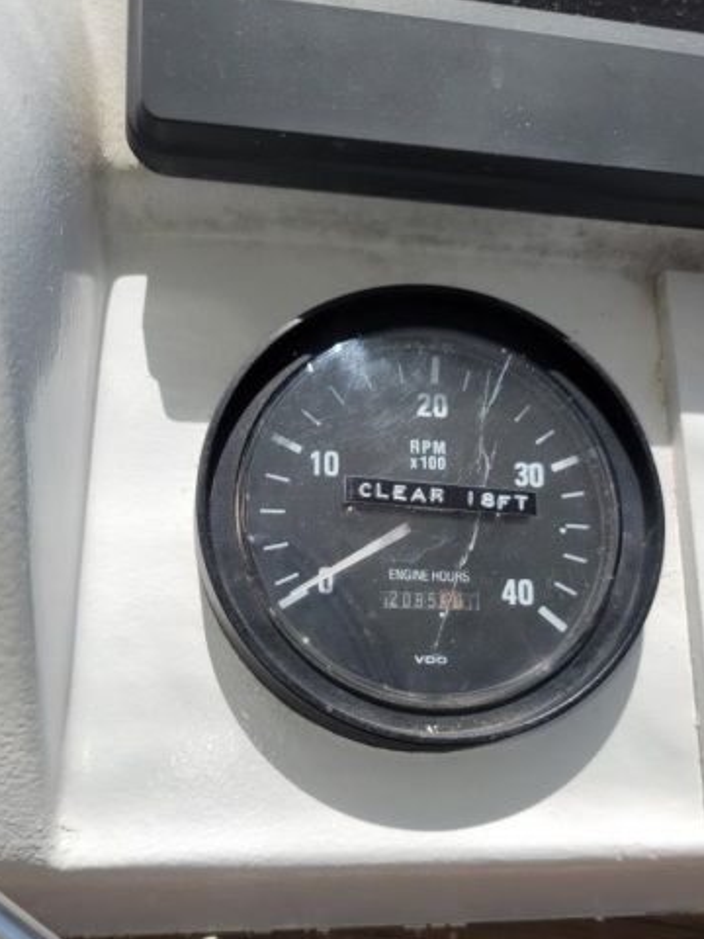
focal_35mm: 30
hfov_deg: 46.8
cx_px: 366
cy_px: 571
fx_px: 813
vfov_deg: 59.4
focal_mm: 6.7
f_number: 1.8
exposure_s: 1/1030
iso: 16
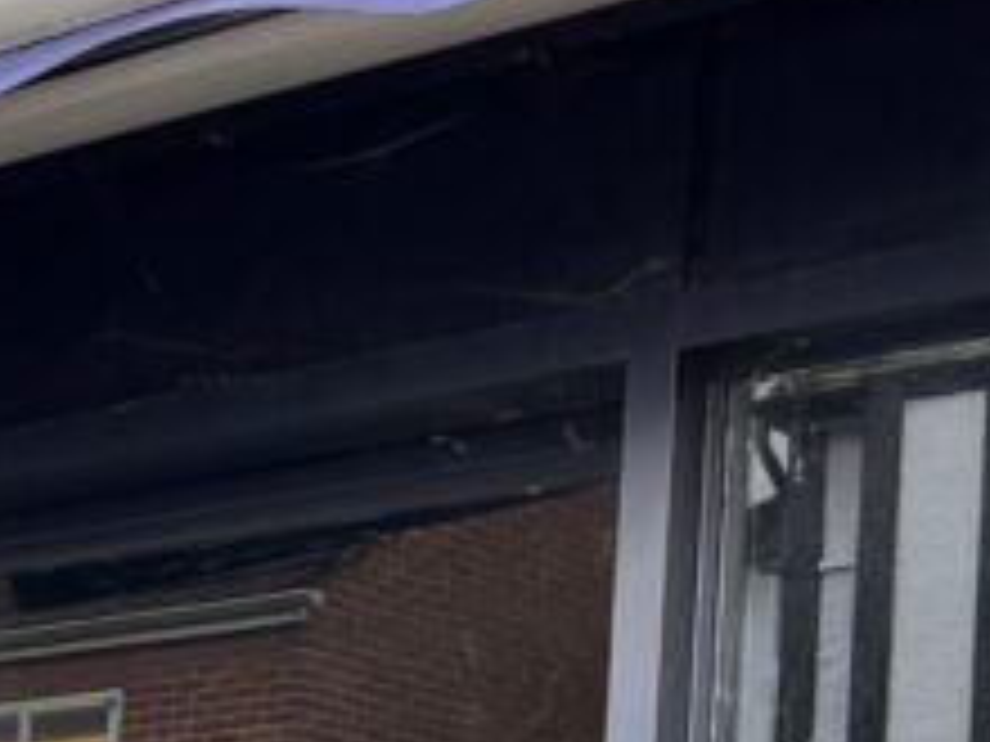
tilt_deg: +2.3
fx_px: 3461
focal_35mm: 121
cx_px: -126
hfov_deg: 15.8
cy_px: 1192
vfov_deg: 11.6
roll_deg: -3.5
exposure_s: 1/234
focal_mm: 5.1
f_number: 1.6
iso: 40
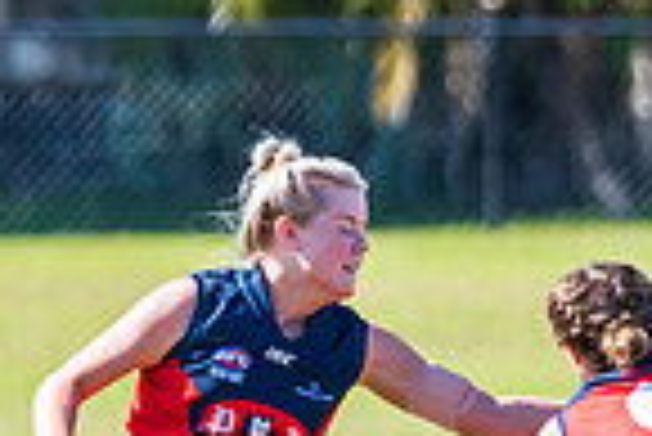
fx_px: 26795
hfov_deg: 1.4
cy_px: 564
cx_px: 683
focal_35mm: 1478
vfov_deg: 0.9
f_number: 6.3
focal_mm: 360
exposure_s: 1/2000
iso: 800
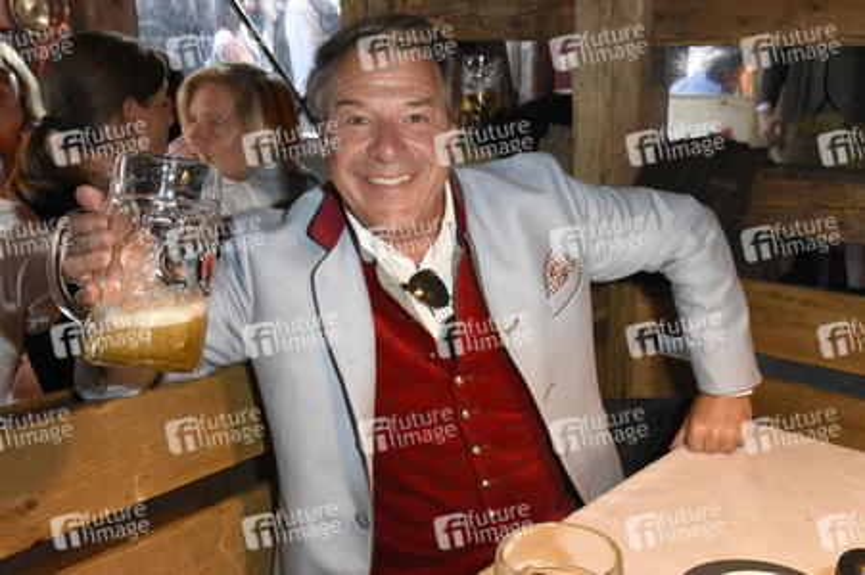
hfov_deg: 49.6
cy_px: 288
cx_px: 432
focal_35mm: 39
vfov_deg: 34.2
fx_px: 936
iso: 5000
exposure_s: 1/60
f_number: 6.3
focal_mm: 26
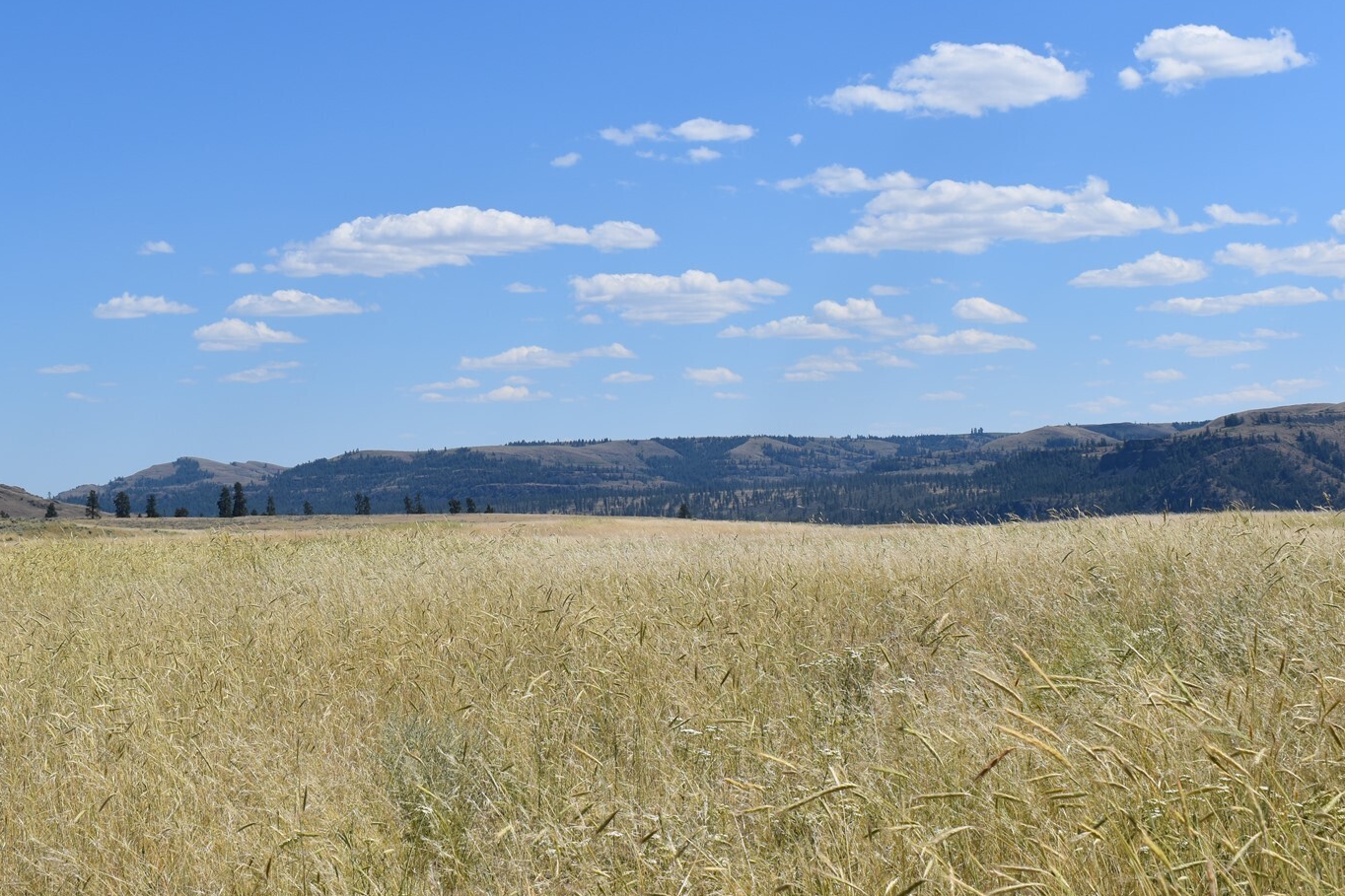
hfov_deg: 35.6
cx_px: 580
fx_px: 2092
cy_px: 433
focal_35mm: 56
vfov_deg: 24.2
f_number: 10
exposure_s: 1/400
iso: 100
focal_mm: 30
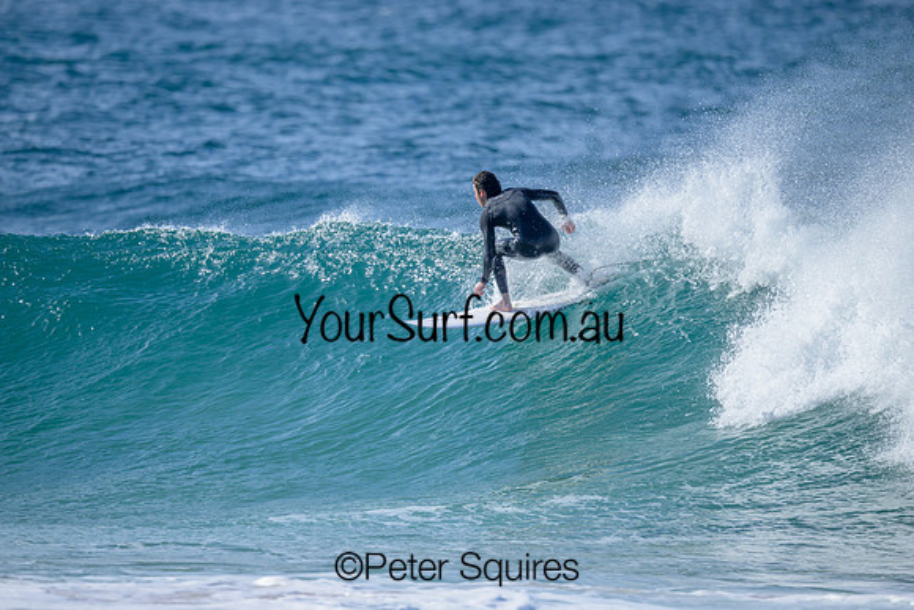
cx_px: 457
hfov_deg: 2.6
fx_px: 20315
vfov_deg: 1.7
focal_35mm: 800
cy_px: 305
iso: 450
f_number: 6.3
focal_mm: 800
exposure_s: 1/2500
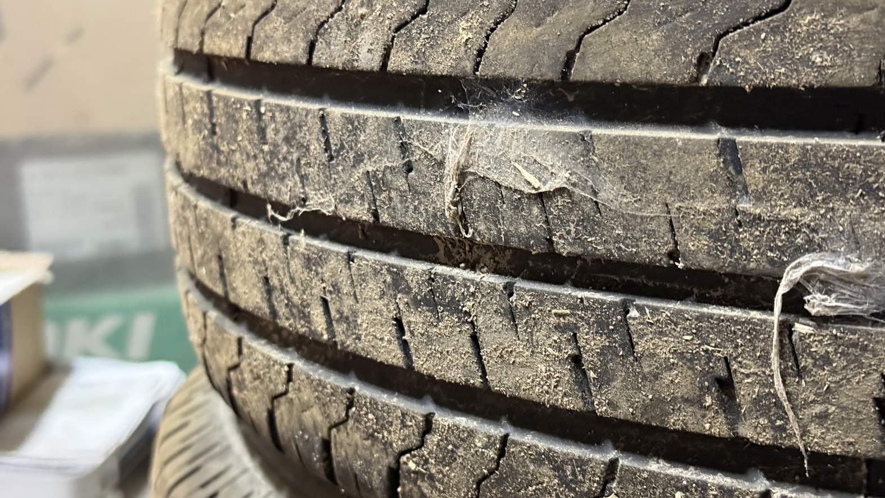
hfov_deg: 39.2
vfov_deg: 22.6
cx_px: 444
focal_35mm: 53
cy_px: 260
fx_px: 1244
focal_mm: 6.76
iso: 400
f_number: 1.78
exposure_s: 1/25
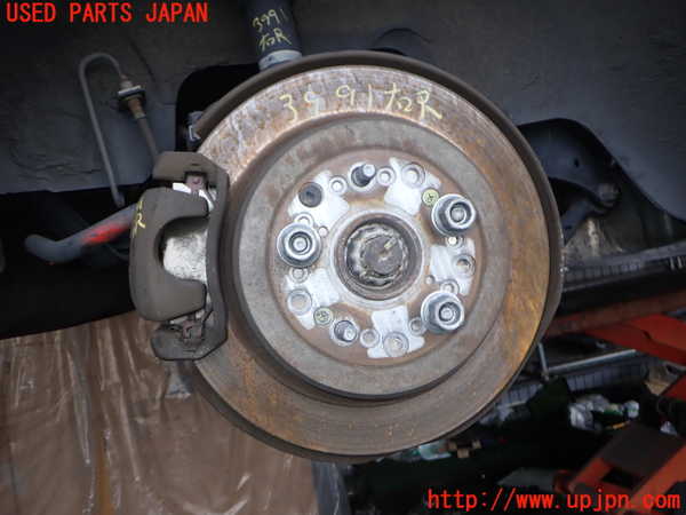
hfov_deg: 60.0
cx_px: 343
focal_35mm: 30
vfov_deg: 46.8
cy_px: 258
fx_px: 595
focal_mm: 5.4
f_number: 6.3
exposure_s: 1/30
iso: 100
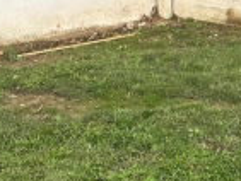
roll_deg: +2.2
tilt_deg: -4.9
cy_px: -45
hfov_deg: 16.0
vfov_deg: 11.8
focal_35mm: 123
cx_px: 156
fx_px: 857
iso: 50
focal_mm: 5.7
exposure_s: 1/422
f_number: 1.5
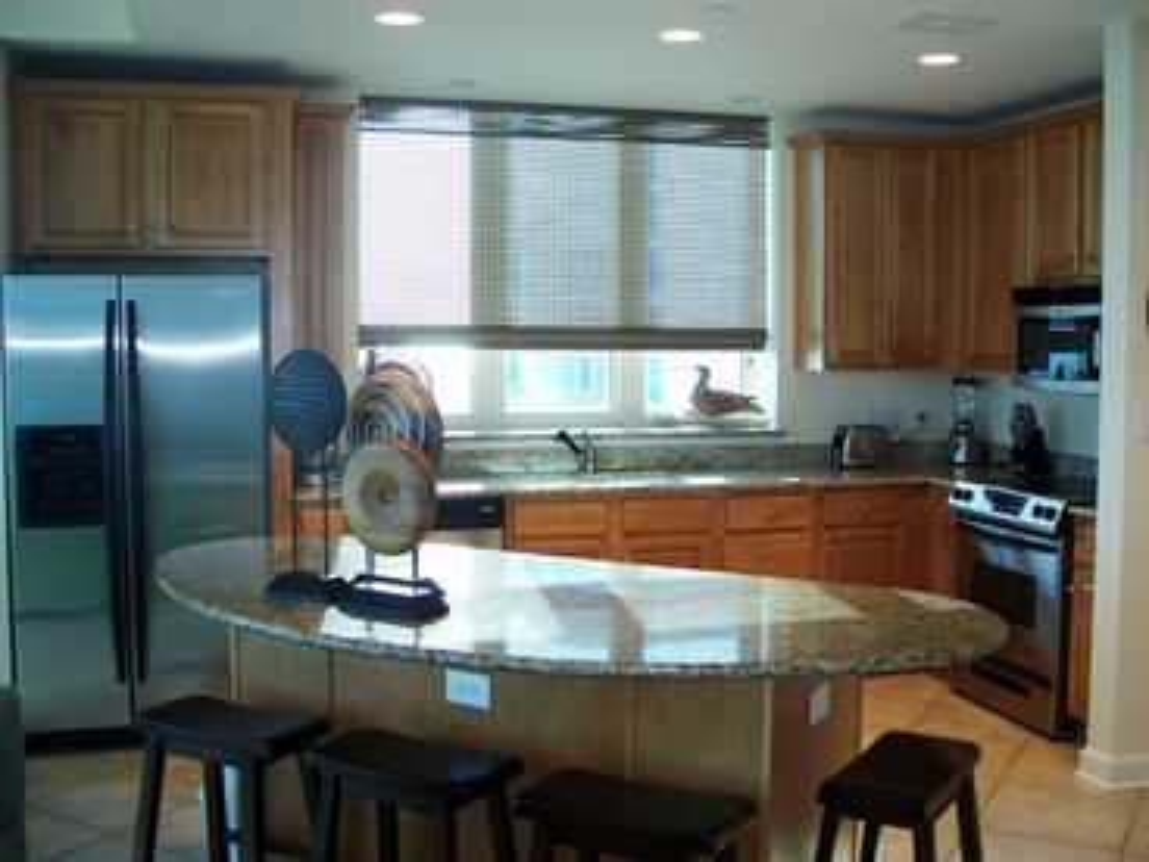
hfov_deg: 50.1
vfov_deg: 38.7
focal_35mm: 37
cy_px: 431
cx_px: 574
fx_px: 1228
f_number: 2.8
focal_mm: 7.8
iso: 80
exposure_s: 1/60
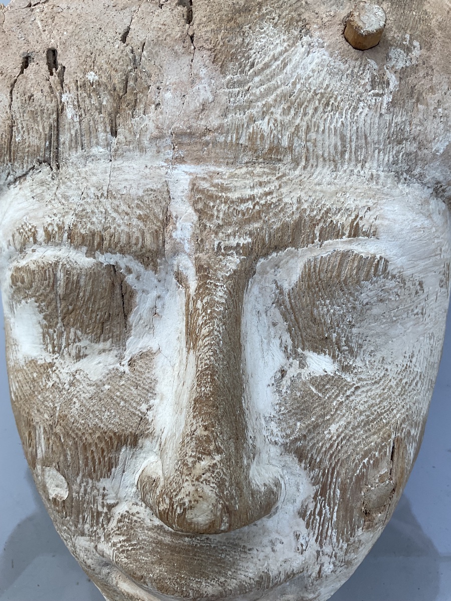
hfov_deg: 48.2
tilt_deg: -85.6
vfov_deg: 61.7
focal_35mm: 29
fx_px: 504
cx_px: 226
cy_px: 300
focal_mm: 3
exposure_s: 1/344
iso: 16
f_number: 1.8
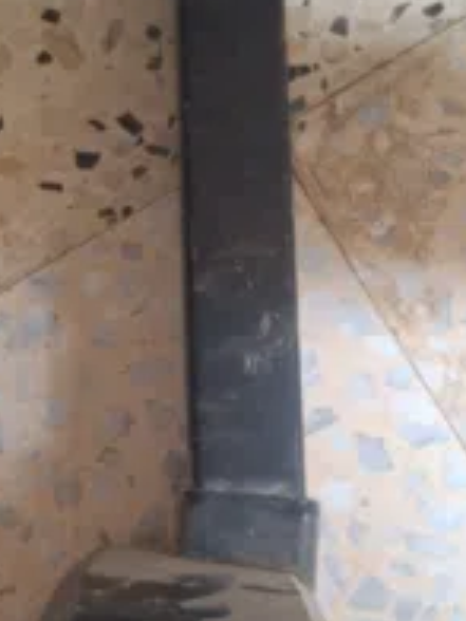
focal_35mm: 51
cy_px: 399
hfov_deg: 28.6
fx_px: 915
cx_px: 225
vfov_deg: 37.2
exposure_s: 1/100
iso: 160
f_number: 1.8
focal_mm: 4.69
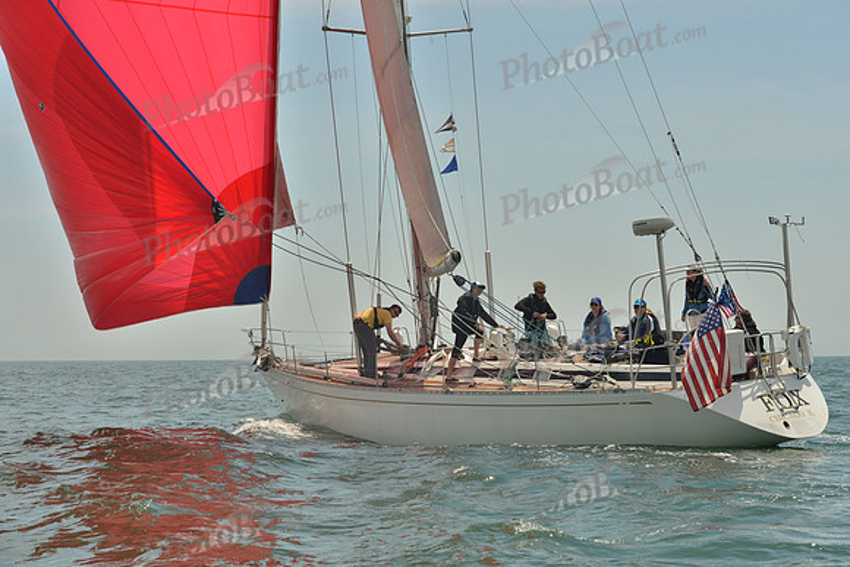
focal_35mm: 70
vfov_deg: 19.5
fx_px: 1653
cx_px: 425
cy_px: 284
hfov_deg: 28.8
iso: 280
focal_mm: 70
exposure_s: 1/1250
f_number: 9
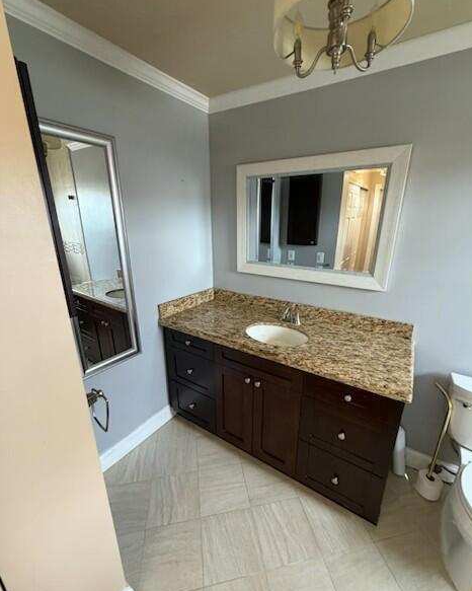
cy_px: 303
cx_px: 242
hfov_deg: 84.0
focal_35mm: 15
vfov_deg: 96.8
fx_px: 262
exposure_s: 1/60
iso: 400
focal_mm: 2.22
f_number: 2.2
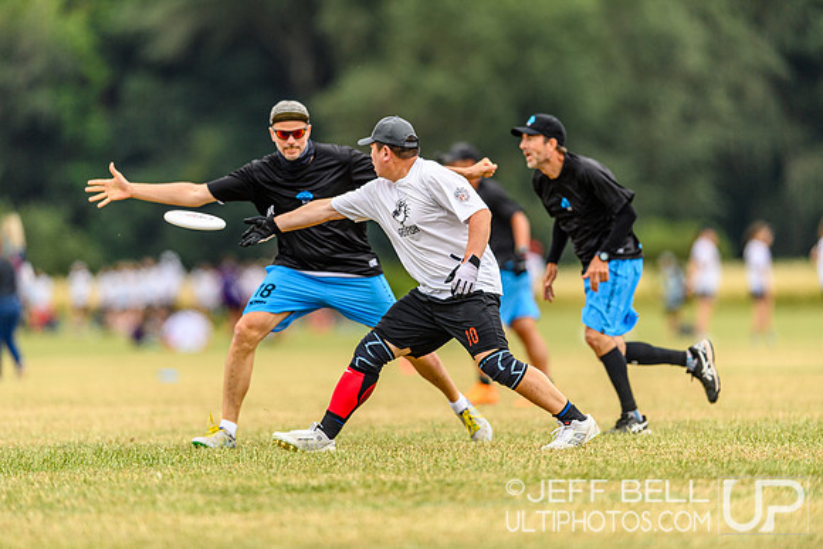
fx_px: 9146
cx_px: 412
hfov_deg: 5.2
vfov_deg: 3.4
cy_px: 274
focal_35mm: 400
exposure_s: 1/1250
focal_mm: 400
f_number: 3.2
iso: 125
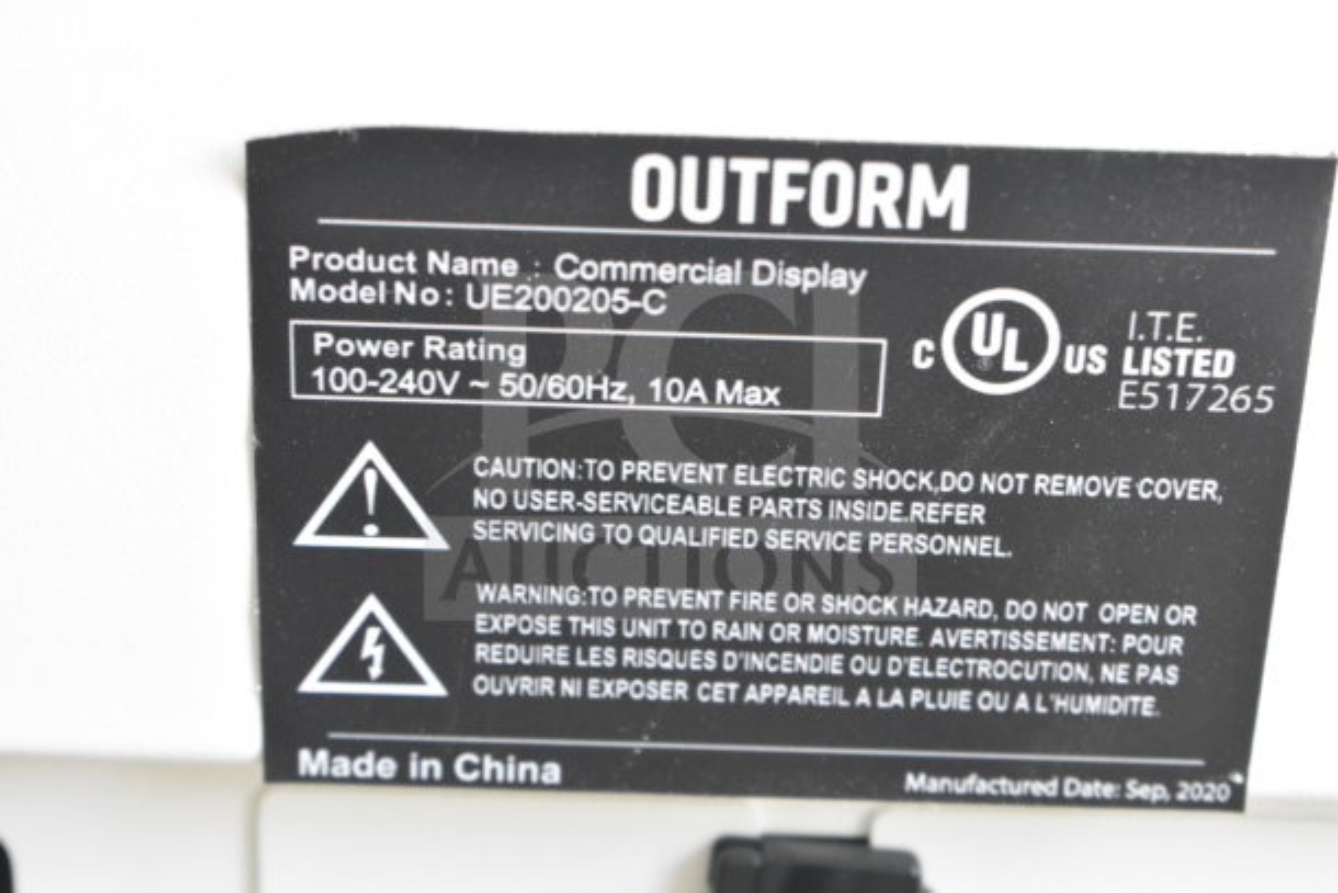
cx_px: 669
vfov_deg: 16.6
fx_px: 3067
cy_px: 446
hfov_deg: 24.6
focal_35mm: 82
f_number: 5.6
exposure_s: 1/100
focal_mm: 55
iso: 4000
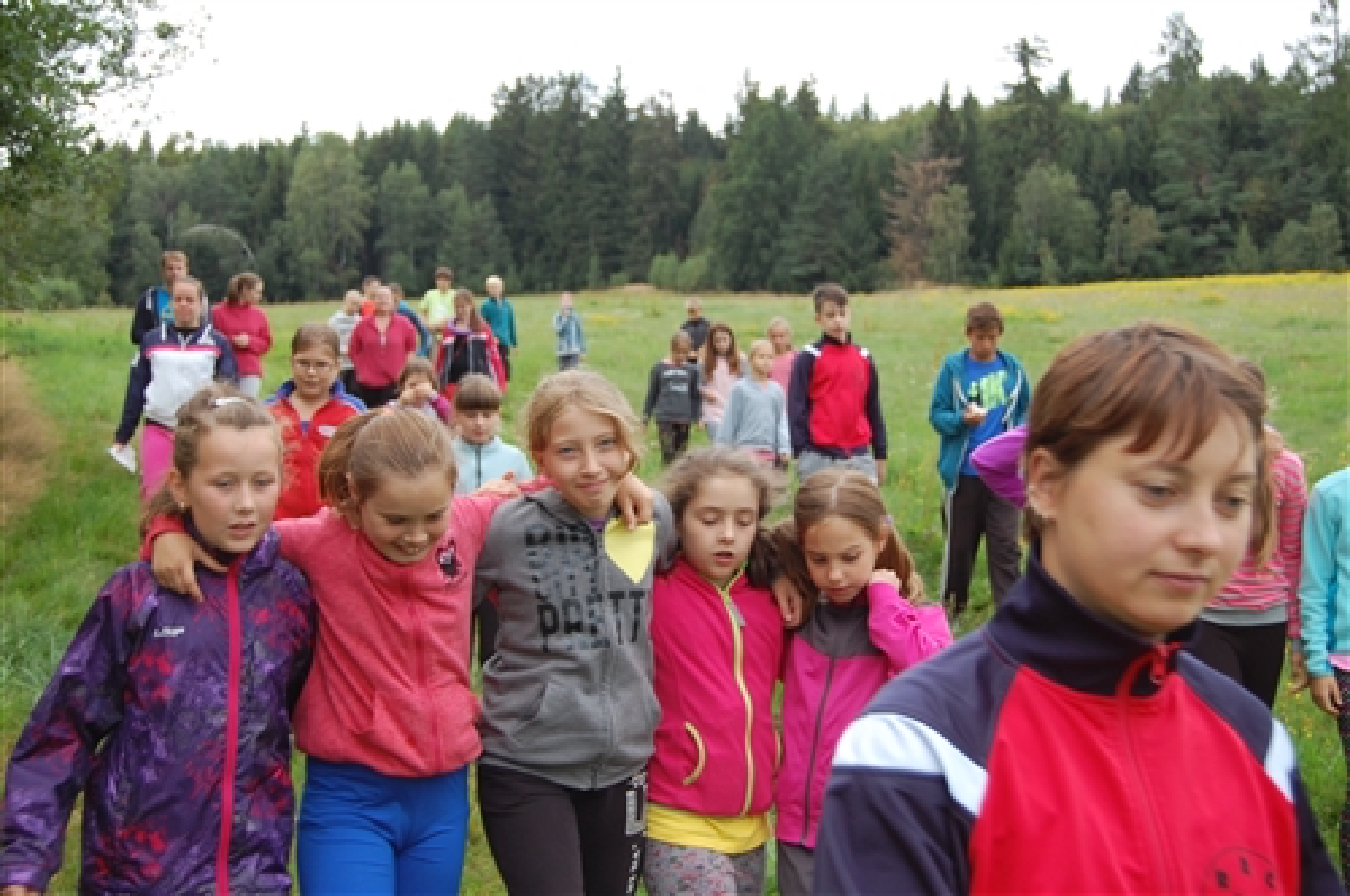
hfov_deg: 35.1
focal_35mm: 57
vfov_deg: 23.7
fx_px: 2135
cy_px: 448
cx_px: 675
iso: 280
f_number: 5.6
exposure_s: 1/125
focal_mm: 38
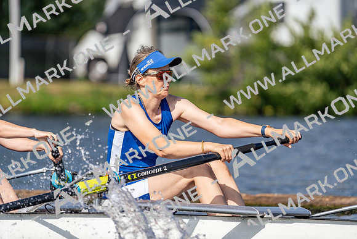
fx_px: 4483
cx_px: 178
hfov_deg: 4.6
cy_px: 120
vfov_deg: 3.0
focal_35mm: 452
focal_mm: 452
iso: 160
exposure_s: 1/1600
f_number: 6.3
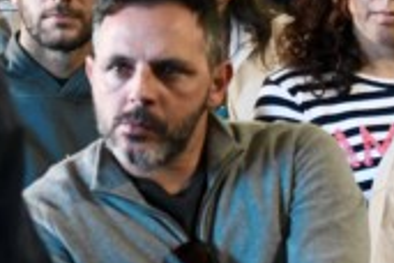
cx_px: 369
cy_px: 189
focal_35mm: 308
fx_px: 3371
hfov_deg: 6.7
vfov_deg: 4.5
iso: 2000
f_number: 4.5
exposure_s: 1/100
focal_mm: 44
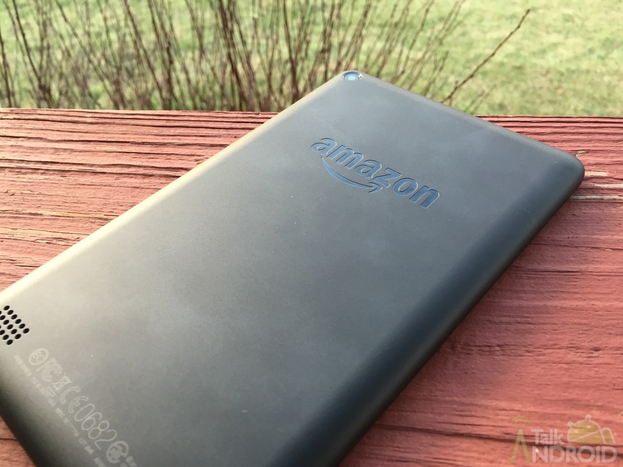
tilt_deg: -46.5
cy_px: 234
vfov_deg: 48.2
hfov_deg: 61.7
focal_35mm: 29
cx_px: 312
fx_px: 522
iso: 64
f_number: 2.2
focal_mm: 4.15
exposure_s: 1/30
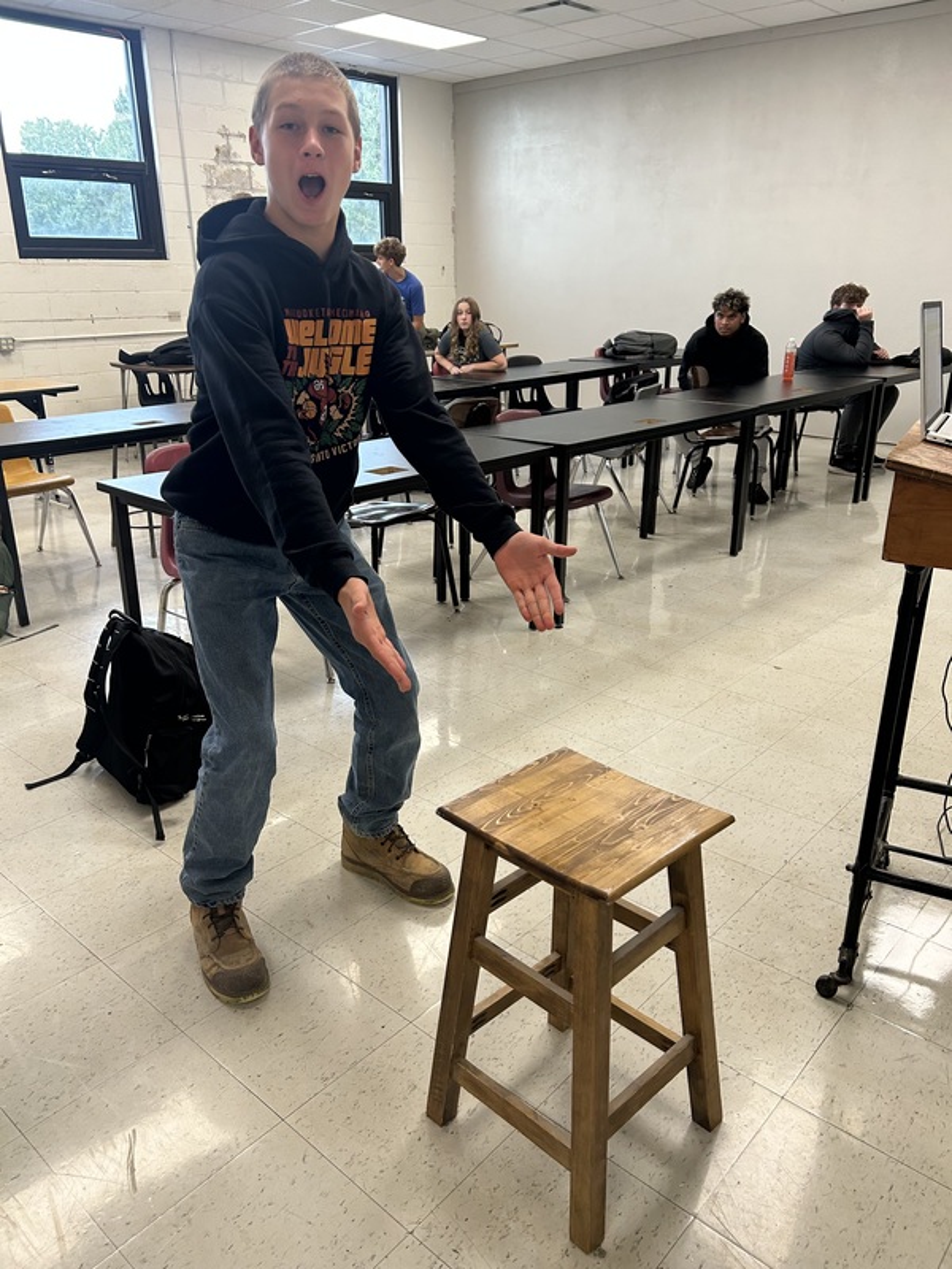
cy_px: 634
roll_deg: +0.0
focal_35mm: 26
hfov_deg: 53.1
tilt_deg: -20.7
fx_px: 953
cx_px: 476
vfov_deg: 67.3
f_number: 1.5
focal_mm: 5.7
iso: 100
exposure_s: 1/120
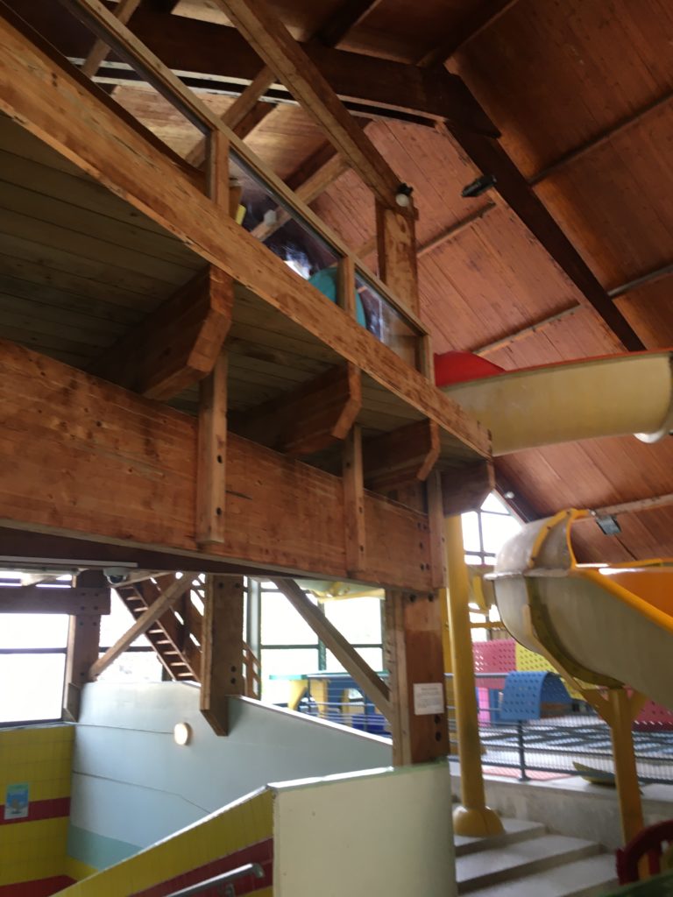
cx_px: 336
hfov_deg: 48.2
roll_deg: +3.2
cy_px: 448
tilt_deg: +14.6
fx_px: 752
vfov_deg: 61.7
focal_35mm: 29
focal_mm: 4.15
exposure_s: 1/33
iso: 64
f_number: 2.2
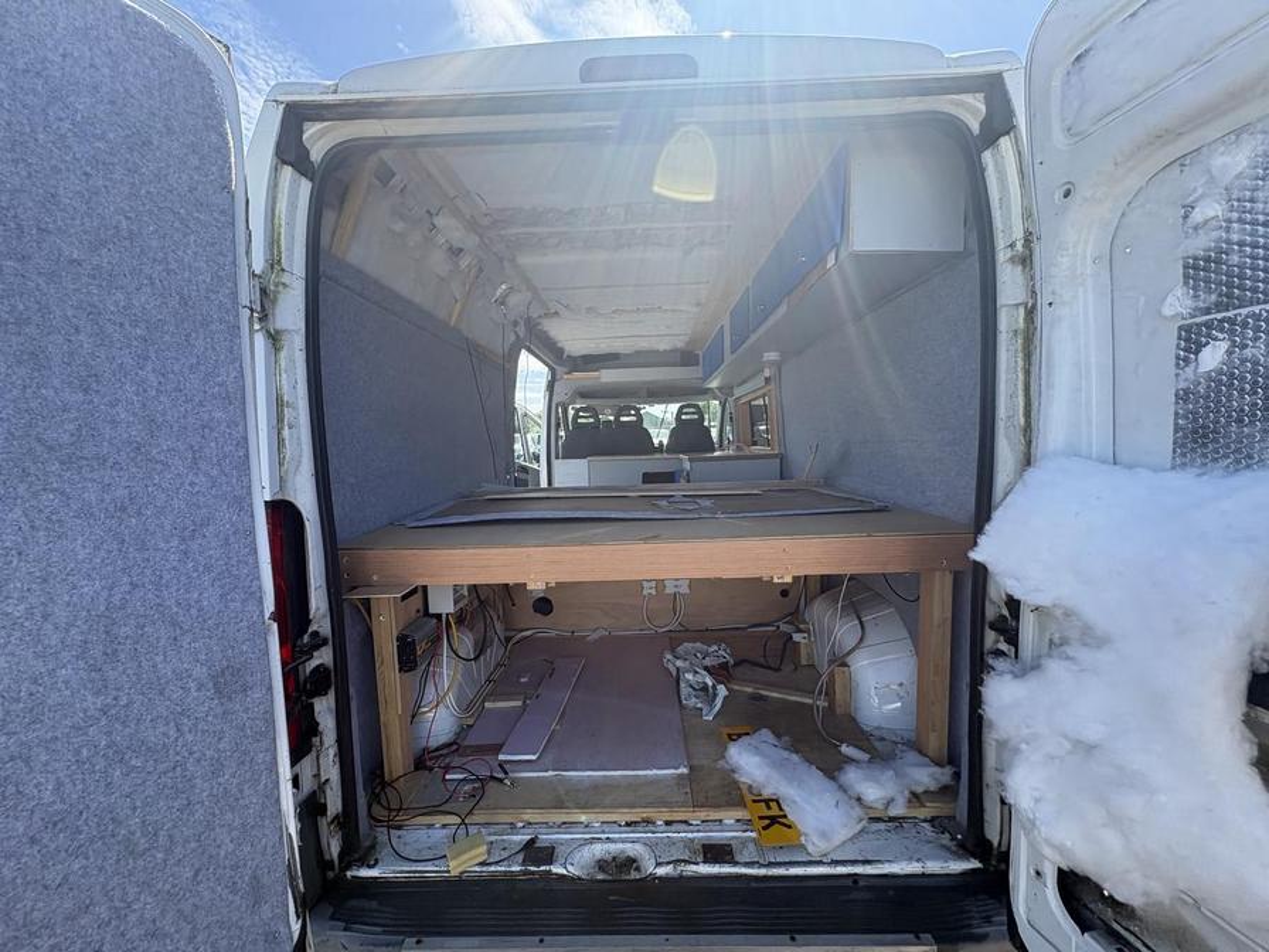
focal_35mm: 14
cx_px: 634
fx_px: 513
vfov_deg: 85.7
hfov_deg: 102.1
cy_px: 476
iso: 64
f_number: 2.2
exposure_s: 1/425
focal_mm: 2.22
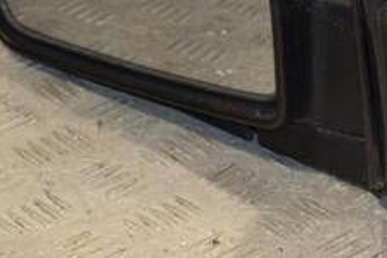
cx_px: 349
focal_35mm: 209
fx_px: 2245
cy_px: 14
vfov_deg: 6.5
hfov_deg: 9.8
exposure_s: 1/200
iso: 800
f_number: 6.3
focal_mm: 52
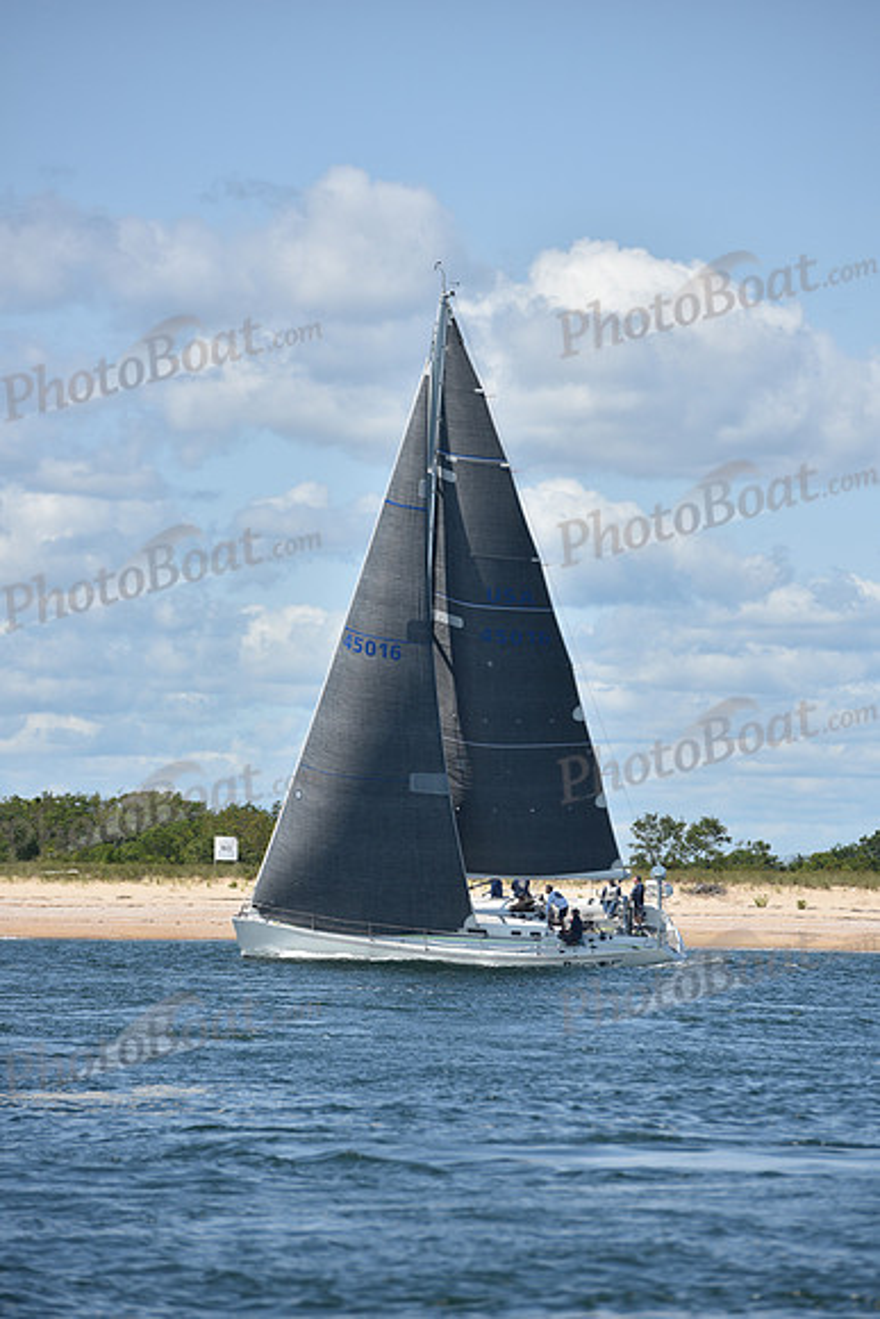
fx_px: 7328
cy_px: 660
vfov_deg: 10.3
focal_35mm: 200
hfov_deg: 6.9
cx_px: 440
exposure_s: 1/2000
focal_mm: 200
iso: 250
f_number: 5.6
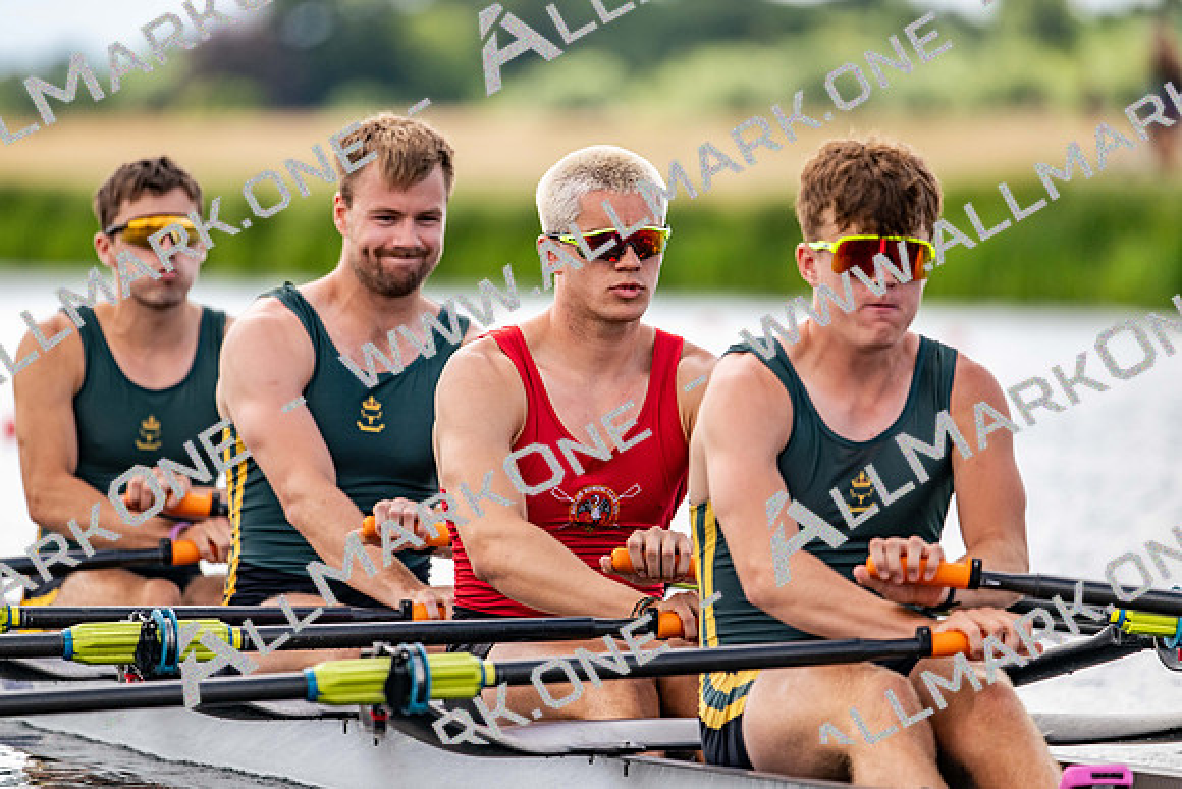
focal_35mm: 400
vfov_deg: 3.4
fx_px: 13136
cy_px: 394
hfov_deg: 5.2
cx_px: 591
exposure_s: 1/2500
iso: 560
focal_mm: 400
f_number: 4.5
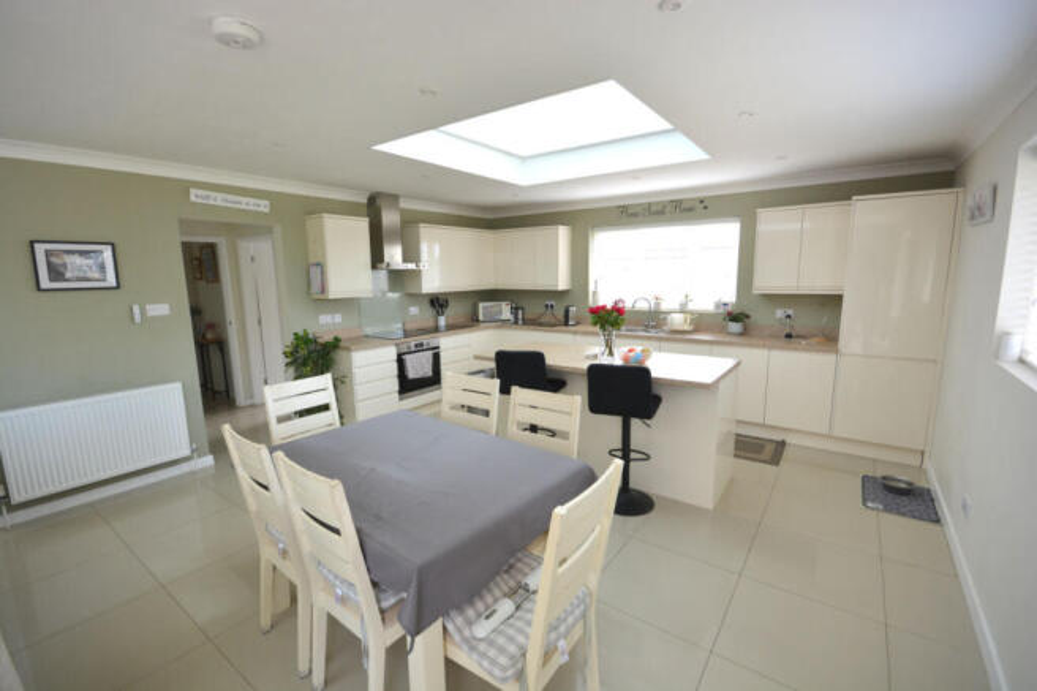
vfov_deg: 77.3
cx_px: 518
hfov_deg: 100.4
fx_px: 432
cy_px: 346
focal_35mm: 15
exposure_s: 1/60
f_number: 8
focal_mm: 10
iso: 400
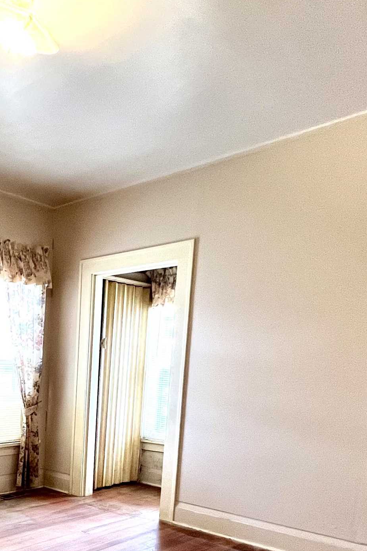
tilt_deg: -10.5
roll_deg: -1.1
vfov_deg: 57.0
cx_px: -13
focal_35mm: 30
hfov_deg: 38.0
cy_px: 448
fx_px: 459
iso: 320
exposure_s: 1/60
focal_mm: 1.57
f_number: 1.8
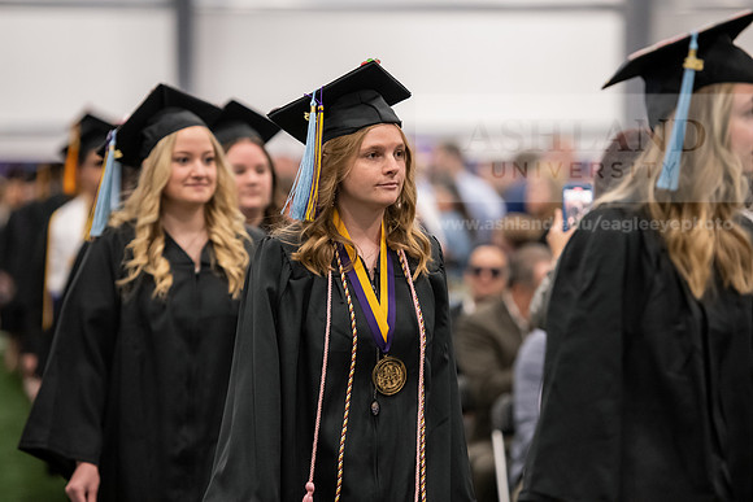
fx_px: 3347
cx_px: 376
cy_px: 251
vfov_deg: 8.6
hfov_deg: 12.8
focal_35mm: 160
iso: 3200
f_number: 3.2
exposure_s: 1/200
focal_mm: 160
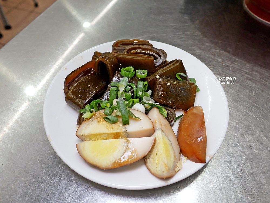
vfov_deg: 49.8
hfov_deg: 63.4
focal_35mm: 28
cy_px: 102
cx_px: 135
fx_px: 219
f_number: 5.6
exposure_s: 1/60
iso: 500
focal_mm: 14
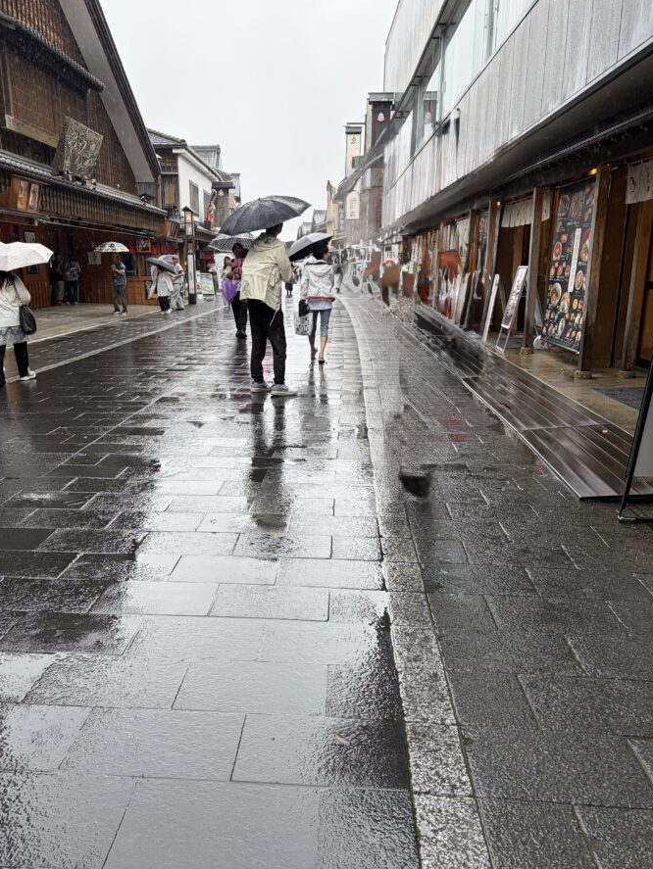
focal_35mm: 30
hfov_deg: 46.7
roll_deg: +0.2
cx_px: 289
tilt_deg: -14.1
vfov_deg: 59.9
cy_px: 461
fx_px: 754
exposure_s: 1/465
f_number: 1.6
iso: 64
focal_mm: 5.96
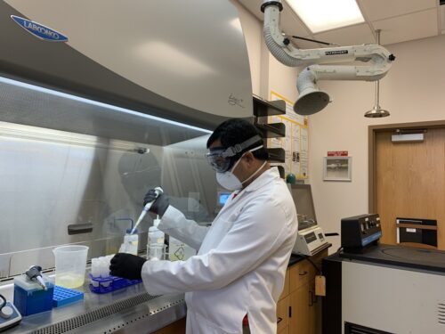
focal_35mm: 26
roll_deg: -1.3
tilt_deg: +2.4
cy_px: 167
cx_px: 222
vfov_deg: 53.1
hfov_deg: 67.3
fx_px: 334
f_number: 1.8
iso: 80
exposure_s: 1/120
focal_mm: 4.25
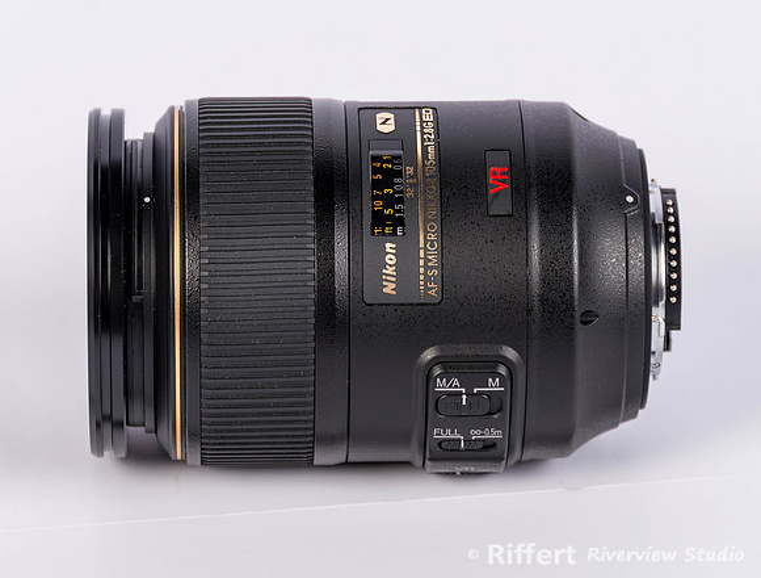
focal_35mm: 423
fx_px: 9342
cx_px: 330
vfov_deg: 3.5
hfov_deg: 4.7
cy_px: 266
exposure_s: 1/200
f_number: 8
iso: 100
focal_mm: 300
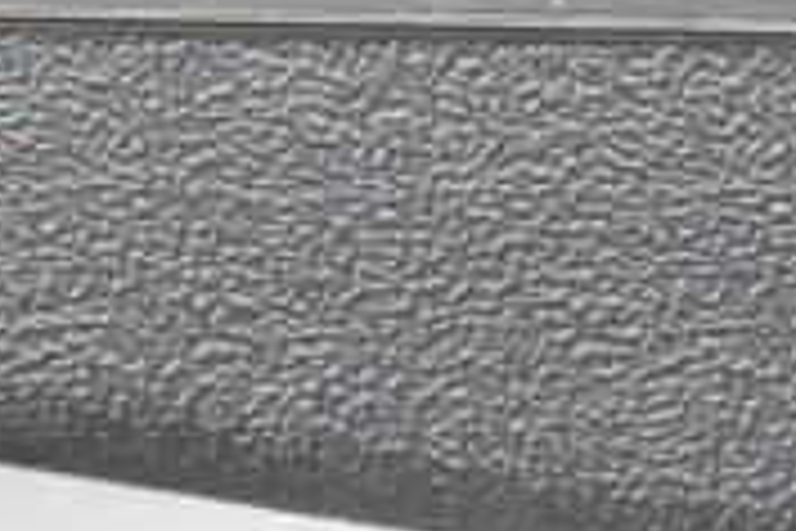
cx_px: 544
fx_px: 6273
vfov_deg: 4.8
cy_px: -376
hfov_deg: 7.3
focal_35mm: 284
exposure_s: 1/100
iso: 16000
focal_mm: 55
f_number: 5.6
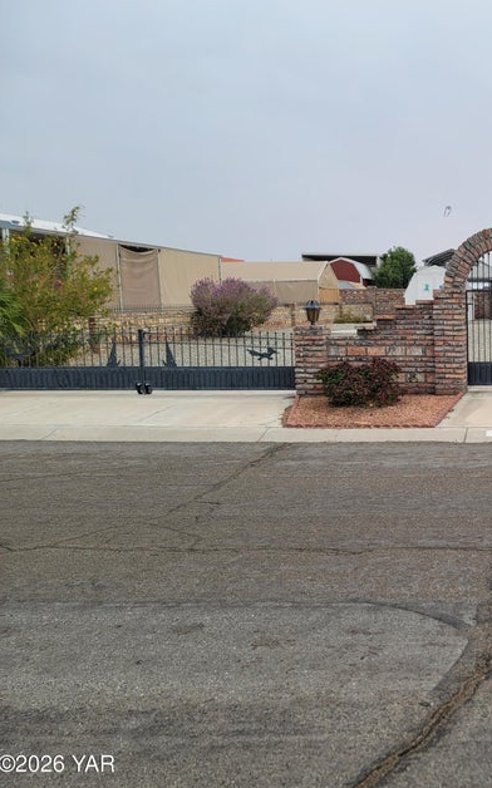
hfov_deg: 31.6
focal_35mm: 36
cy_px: 399
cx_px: 532
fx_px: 773
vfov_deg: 54.0
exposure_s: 1/262
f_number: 1.8
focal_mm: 7
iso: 20
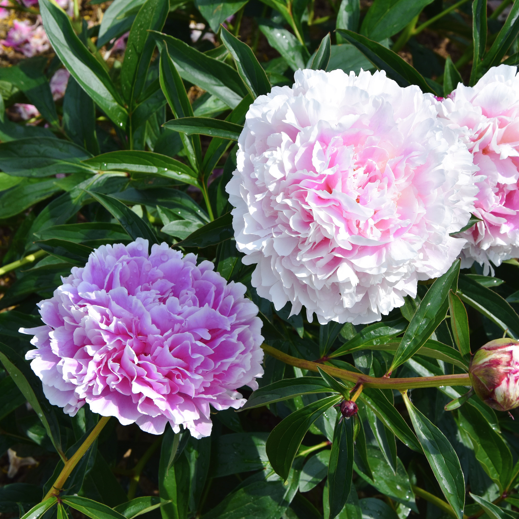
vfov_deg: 20.0
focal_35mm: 87
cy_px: 258
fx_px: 1470
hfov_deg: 20.0
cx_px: 310
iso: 280
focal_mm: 45
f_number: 11
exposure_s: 1/500
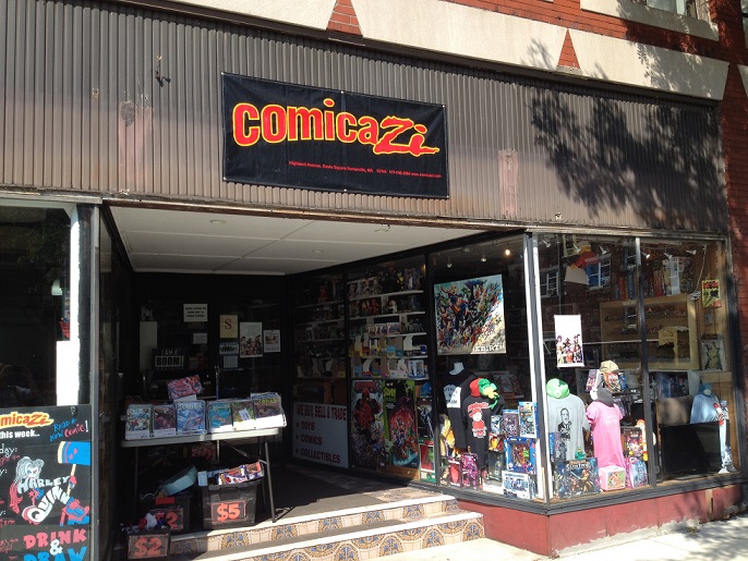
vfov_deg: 40.7
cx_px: 374
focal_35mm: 35
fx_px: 757
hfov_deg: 52.6
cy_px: 280
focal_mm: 4.28
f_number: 2.4
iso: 50
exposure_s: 1/986
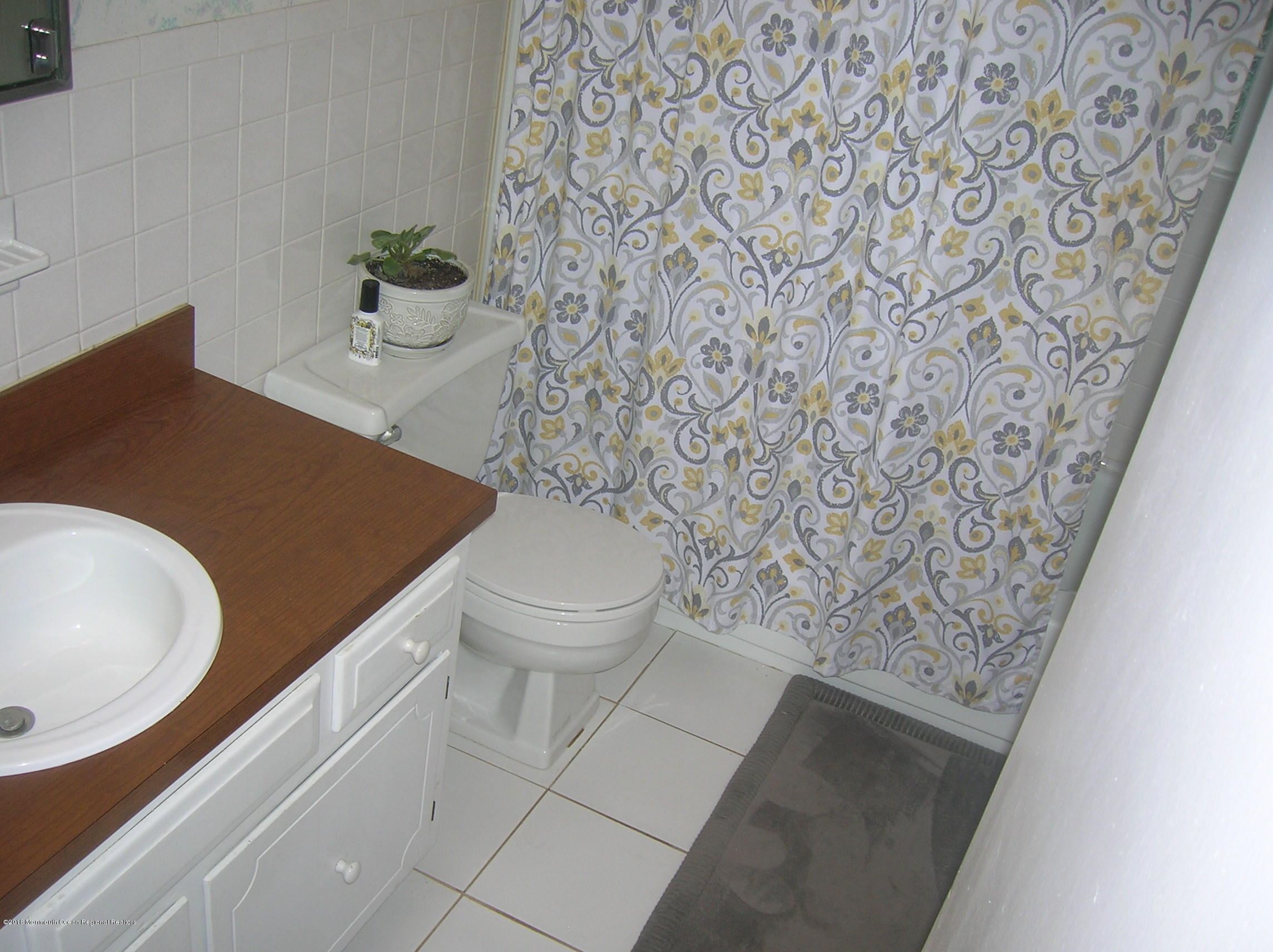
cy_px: 476
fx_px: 1249
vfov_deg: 41.7
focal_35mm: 34
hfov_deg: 54.0
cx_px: 636
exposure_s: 1/60.1
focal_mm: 5.7
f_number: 2.9
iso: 50
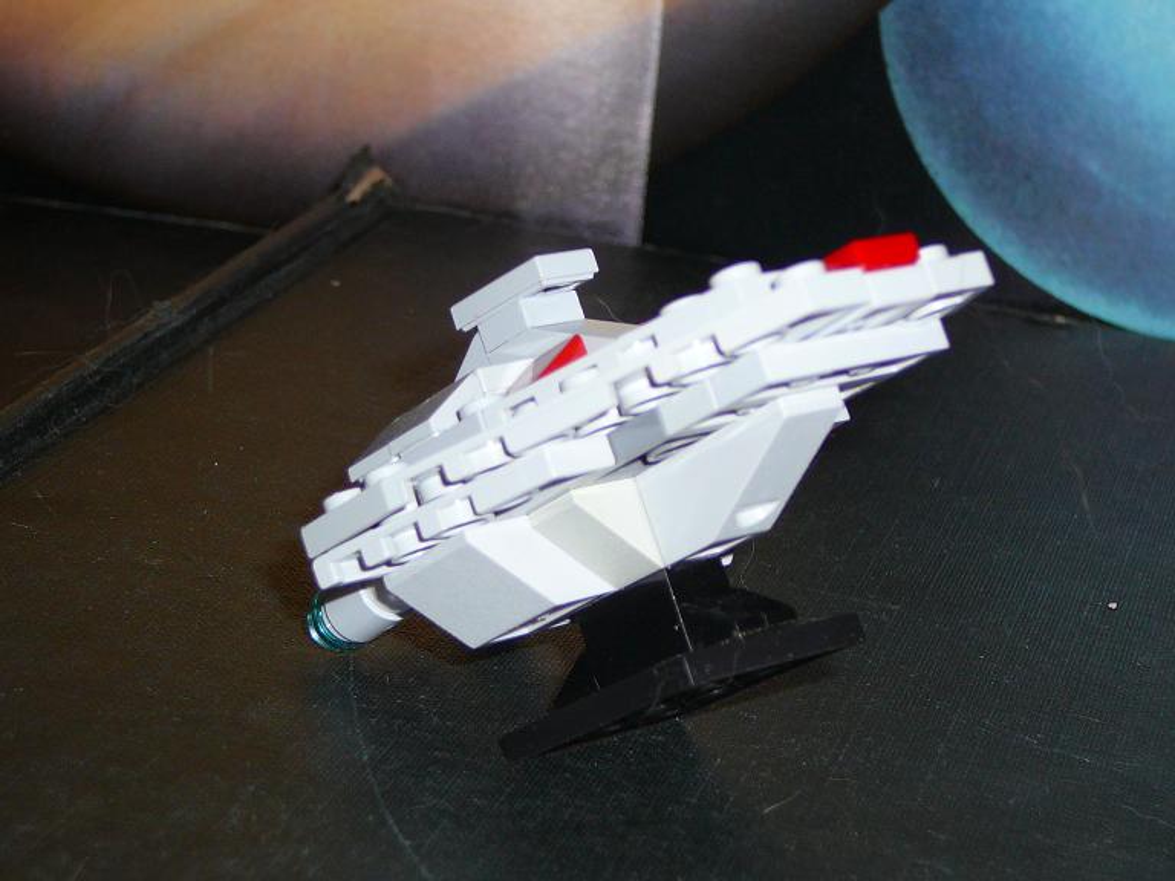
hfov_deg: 22.5
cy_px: 440
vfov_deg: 17.0
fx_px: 2953
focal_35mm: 87
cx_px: 588
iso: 100
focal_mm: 13
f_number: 3.8
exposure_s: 1/30
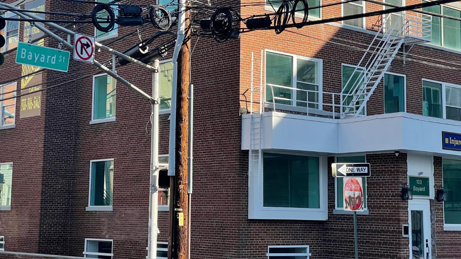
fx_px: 856
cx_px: 205
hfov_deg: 30.1
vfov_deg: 17.2
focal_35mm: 70
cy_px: 98
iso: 25
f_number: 2
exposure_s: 1/727
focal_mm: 6
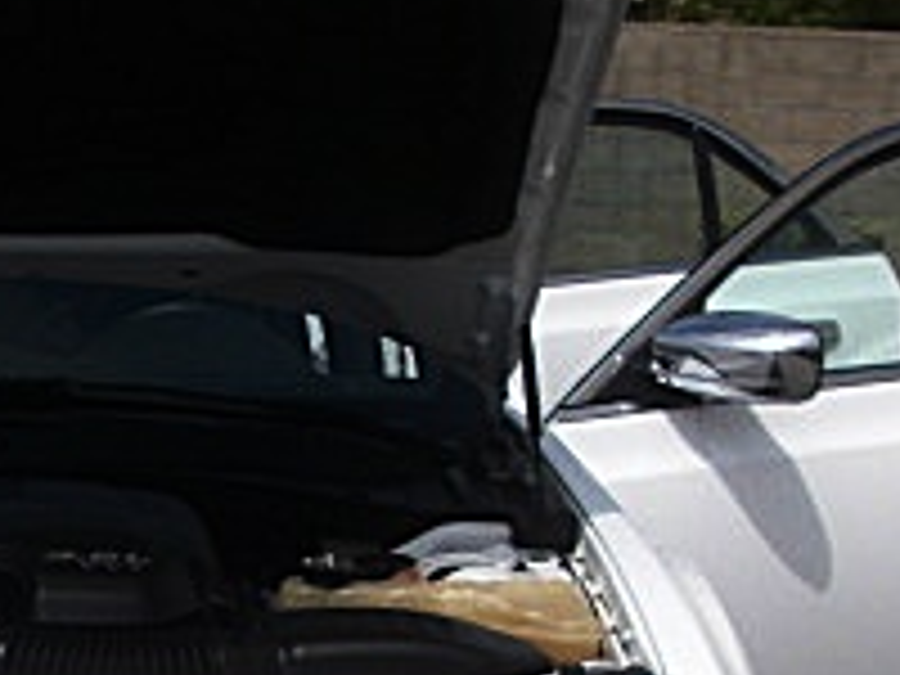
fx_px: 2990
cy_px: 792
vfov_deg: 12.6
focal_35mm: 115
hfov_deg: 16.6
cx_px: -63
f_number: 7.9
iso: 50
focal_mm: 6.3
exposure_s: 1/200
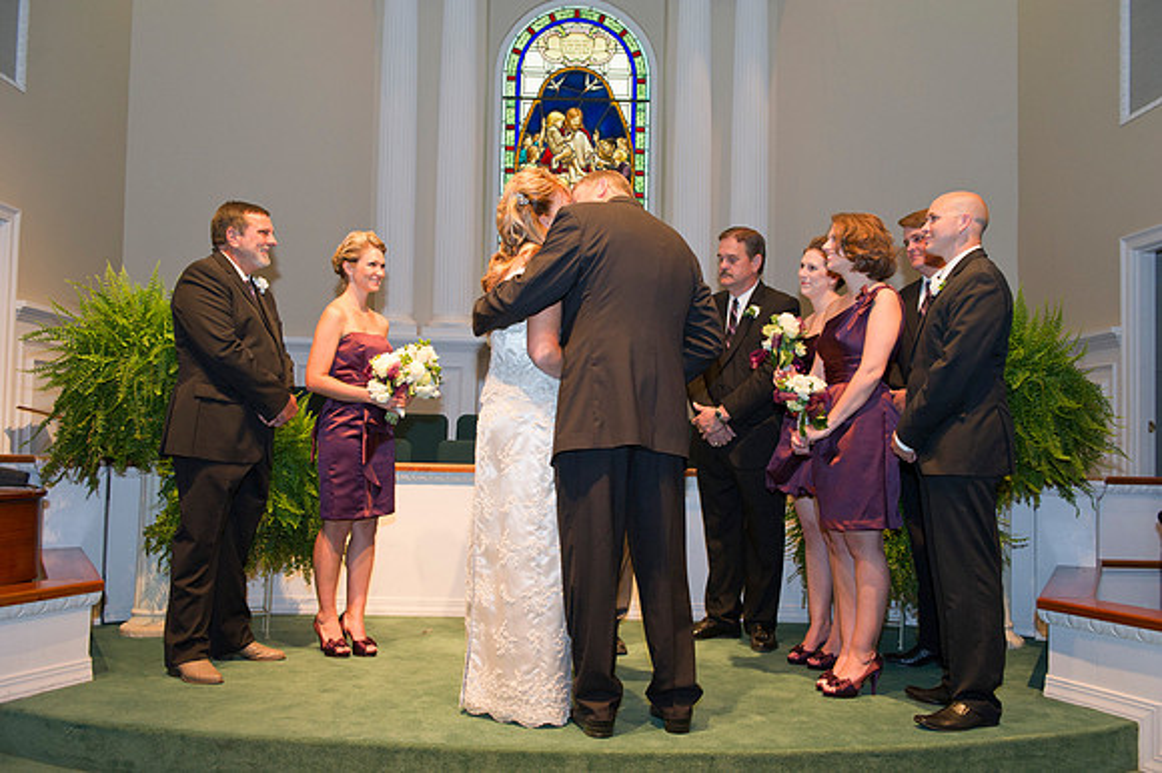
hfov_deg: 58.7
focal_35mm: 32
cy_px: 386
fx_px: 1032
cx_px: 581
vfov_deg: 41.1
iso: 1600
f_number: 4
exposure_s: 1/60
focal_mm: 32
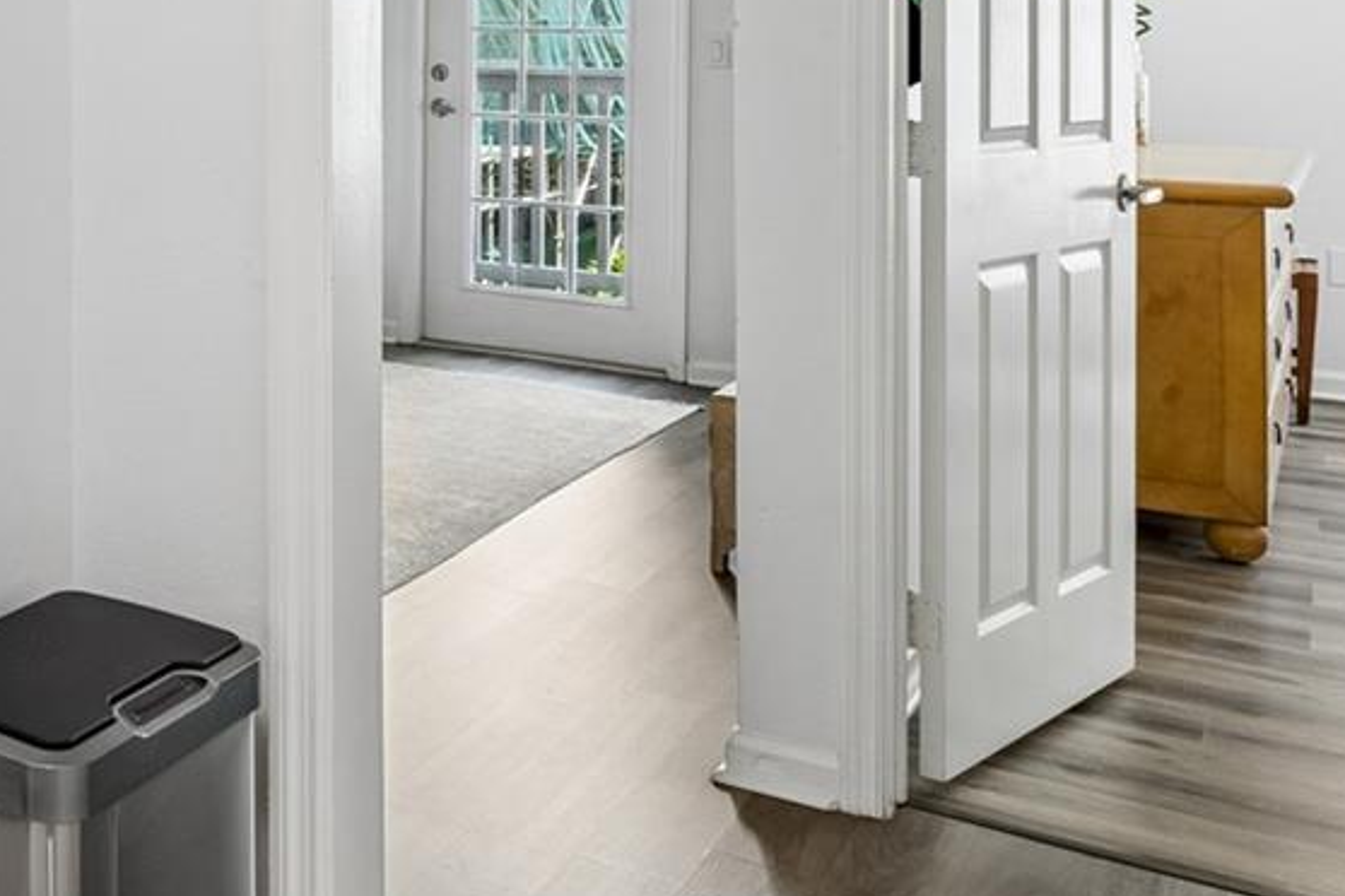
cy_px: -22
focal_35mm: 43
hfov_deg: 36.7
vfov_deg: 29.0
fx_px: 1606
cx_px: -205
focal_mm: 10
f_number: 7.1
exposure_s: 1/4
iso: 100
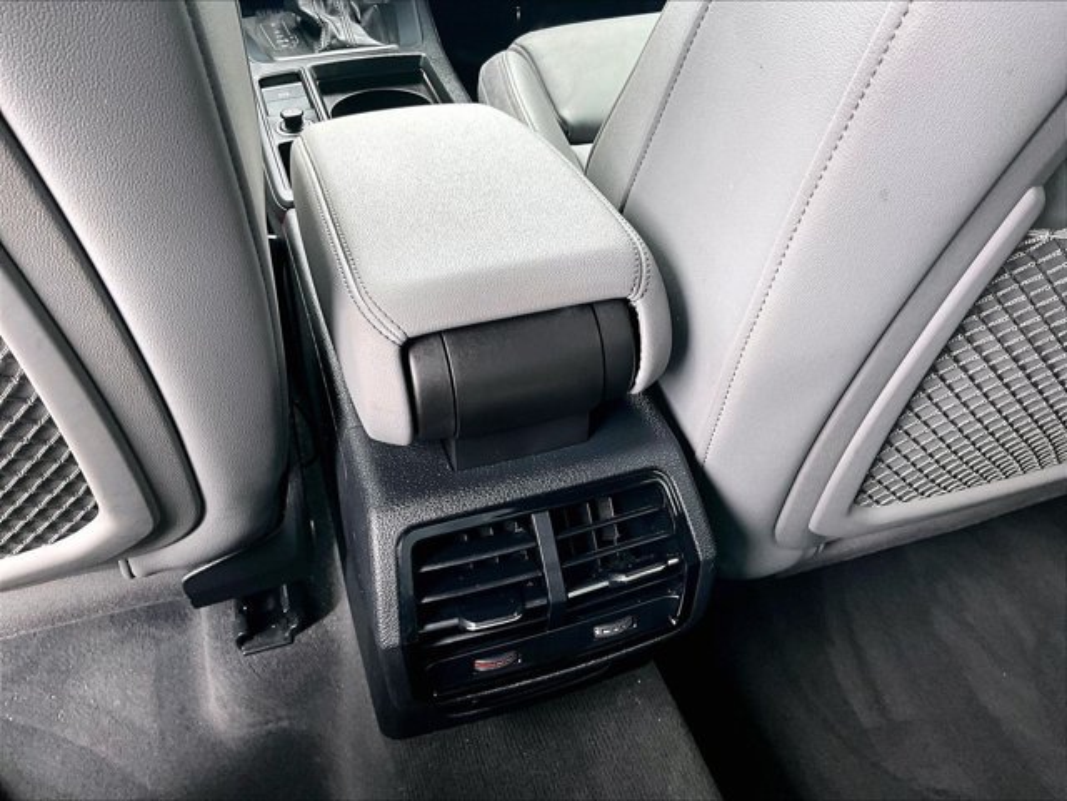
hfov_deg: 61.7
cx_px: 534
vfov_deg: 48.2
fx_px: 894
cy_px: 400
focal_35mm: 29
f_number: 1.8
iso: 64
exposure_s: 1/95
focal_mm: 3
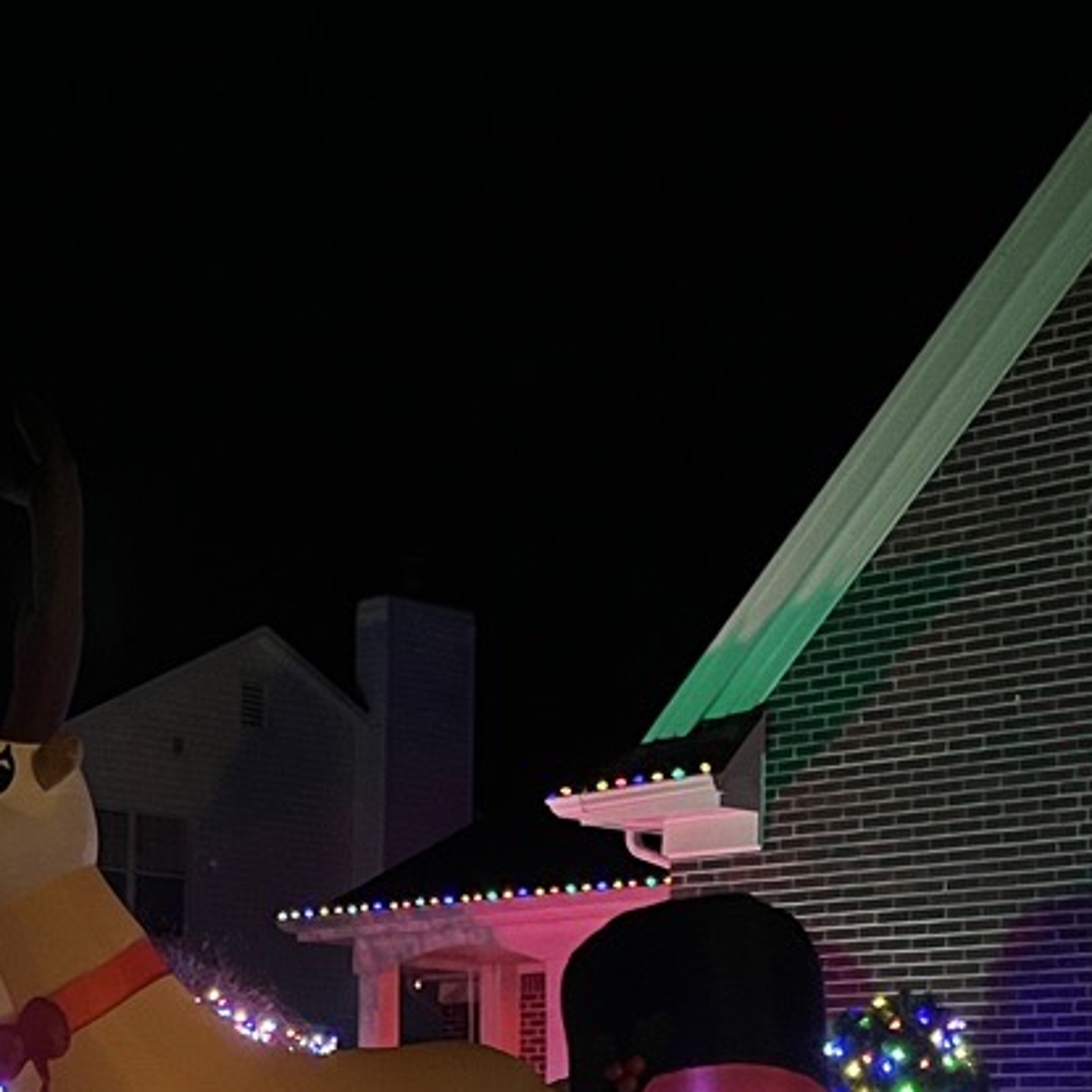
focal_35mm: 83
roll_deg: -0.7
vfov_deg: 20.5
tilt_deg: +4.1
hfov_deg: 20.3
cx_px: 45
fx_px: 2962
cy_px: 978
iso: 1000
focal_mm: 5.1
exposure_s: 1/30
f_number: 1.6
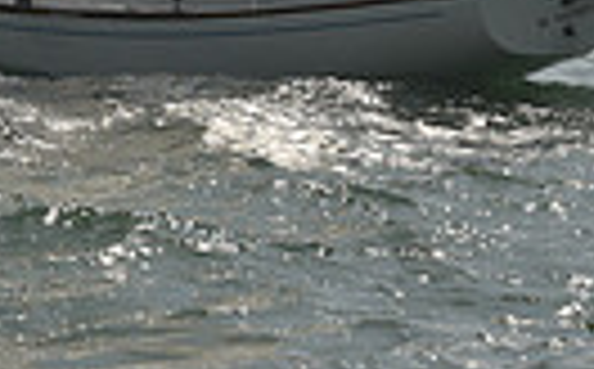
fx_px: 5075
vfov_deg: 4.0
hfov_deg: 6.7
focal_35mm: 314
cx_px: -43
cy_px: -927
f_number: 10
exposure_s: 1/1000
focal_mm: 70
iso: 320
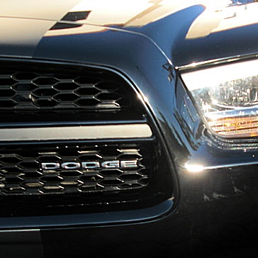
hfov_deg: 30.4
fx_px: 472
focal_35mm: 56
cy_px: 154
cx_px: 170
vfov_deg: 30.5
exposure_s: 1/200
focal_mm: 6.3
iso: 50
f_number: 2.8
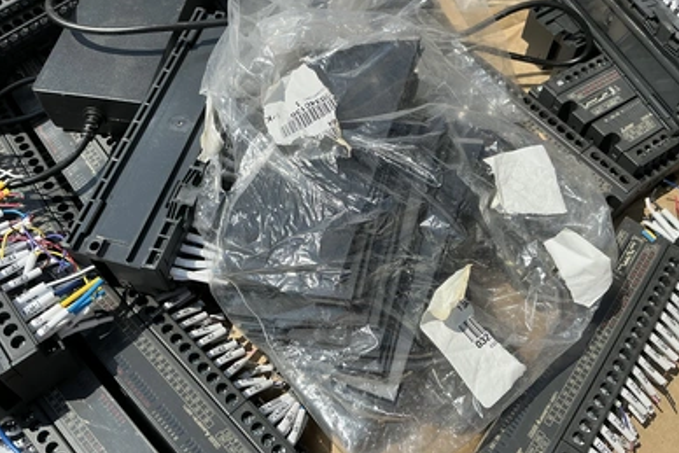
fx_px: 566
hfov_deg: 61.9
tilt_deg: -60.0
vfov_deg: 43.6
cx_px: 343
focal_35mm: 30
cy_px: 227
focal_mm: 3
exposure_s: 1/2667
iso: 25
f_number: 1.8
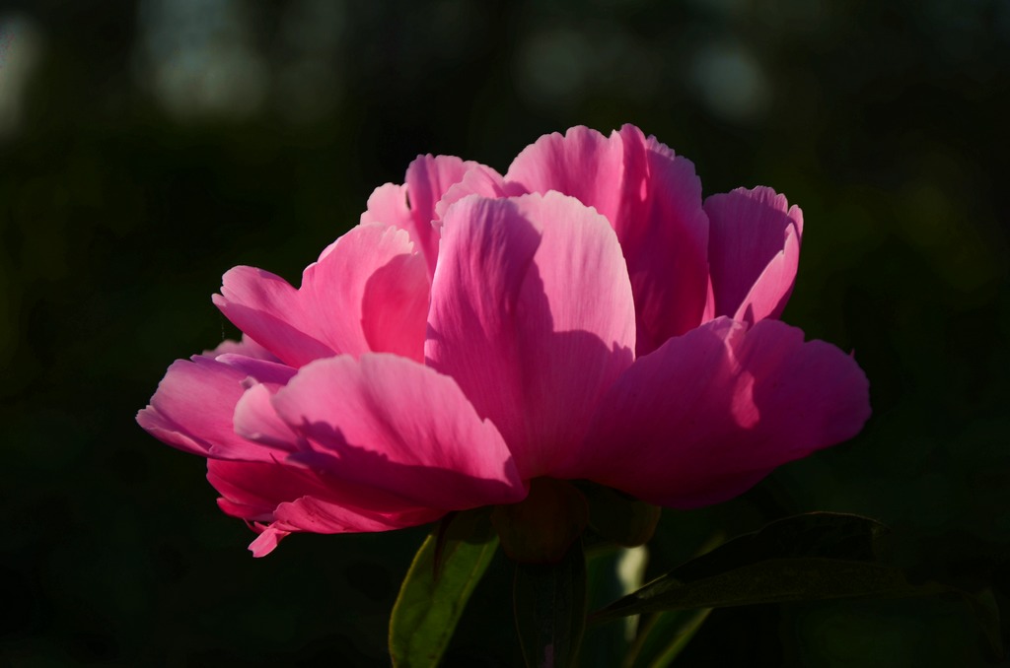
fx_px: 3149
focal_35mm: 112
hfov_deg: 18.2
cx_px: 505
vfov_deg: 12.1
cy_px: 334
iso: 100
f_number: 5.3
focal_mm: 75
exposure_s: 1/1000
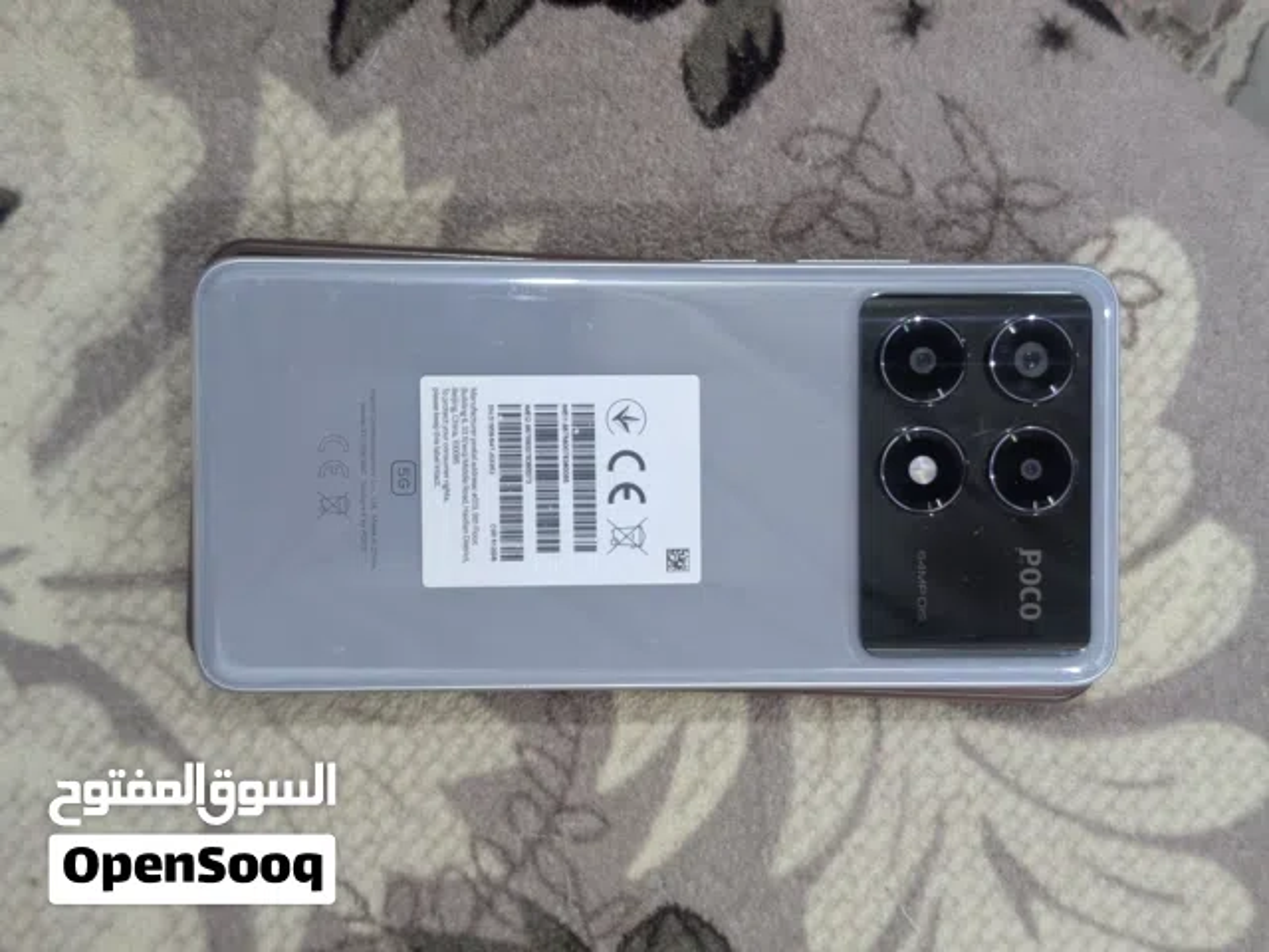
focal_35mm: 49
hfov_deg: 38.9
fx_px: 1796
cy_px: 476
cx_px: 634
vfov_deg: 29.7
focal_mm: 6.9
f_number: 1.68
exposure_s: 1/64.3
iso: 300
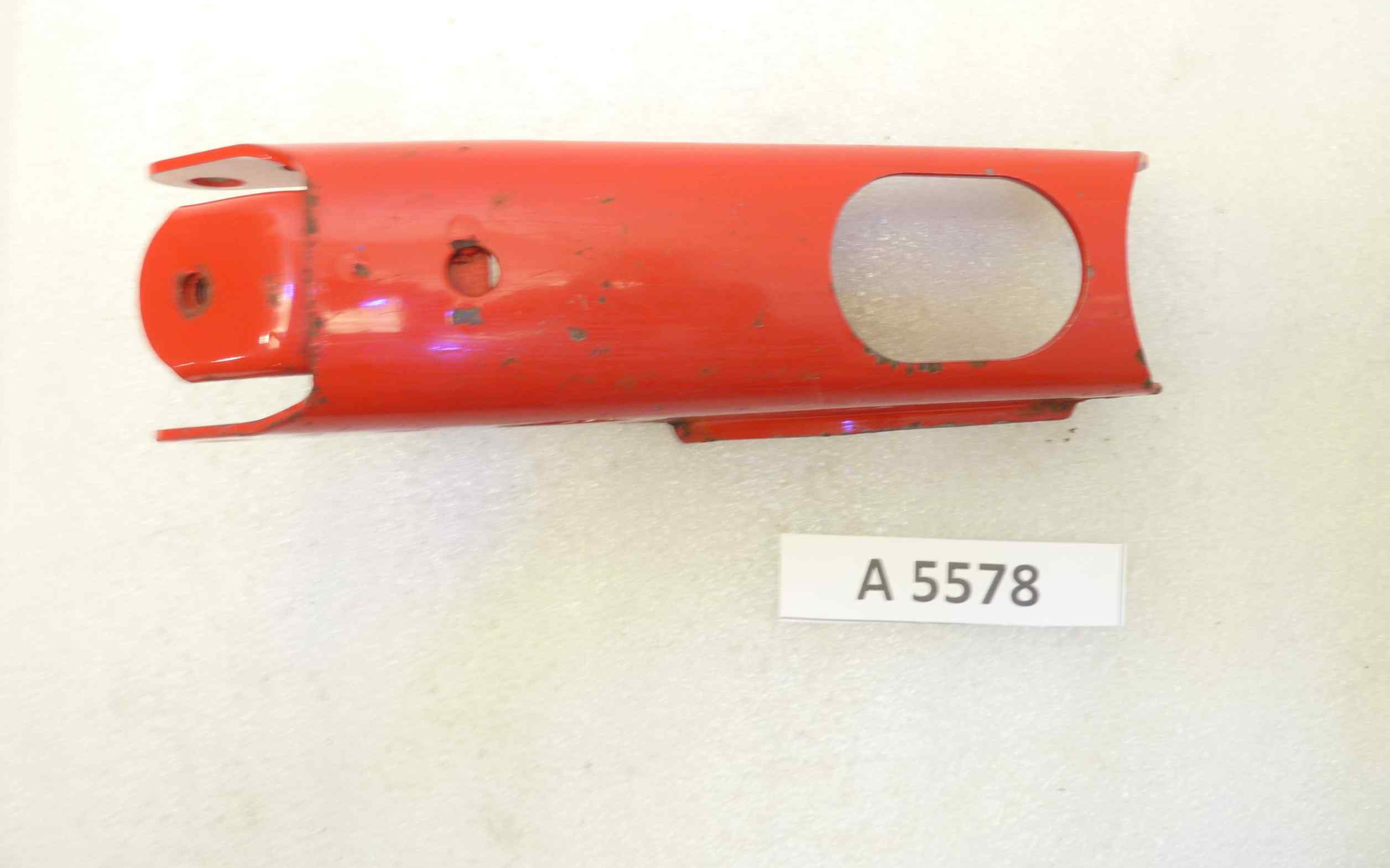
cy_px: 366
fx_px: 1023
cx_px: 695
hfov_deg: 68.4
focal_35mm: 27
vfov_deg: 45.9
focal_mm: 4.1
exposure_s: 1/8
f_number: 3.3
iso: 80
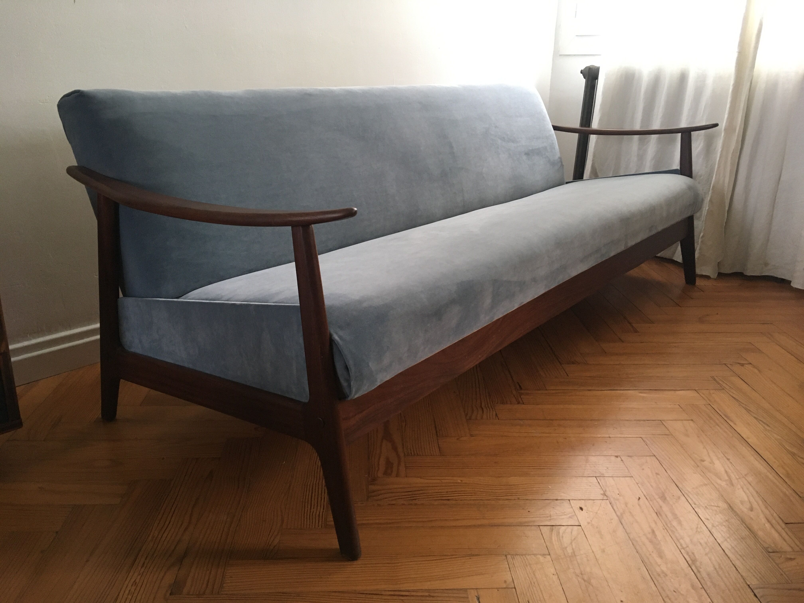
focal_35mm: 29
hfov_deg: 61.7
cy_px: 302
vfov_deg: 48.2
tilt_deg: -19.2
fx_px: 674
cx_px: 402
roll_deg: -1.1
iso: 200
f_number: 2.2
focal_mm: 4.15
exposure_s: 1/33
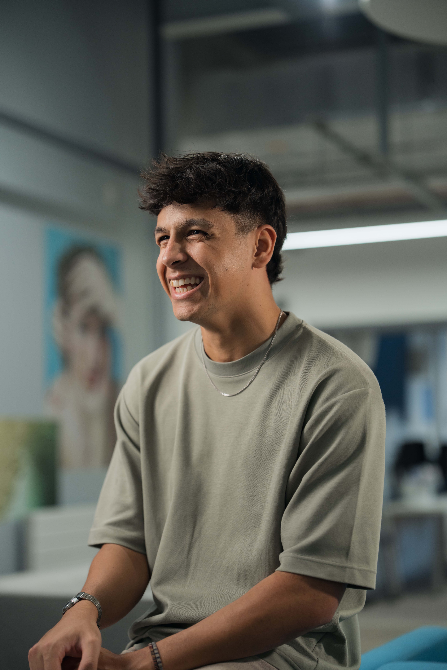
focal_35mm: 70
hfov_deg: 19.5
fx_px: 1304
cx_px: 224
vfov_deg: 28.8
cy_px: 335
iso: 400
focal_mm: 70
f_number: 2
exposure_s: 1/160
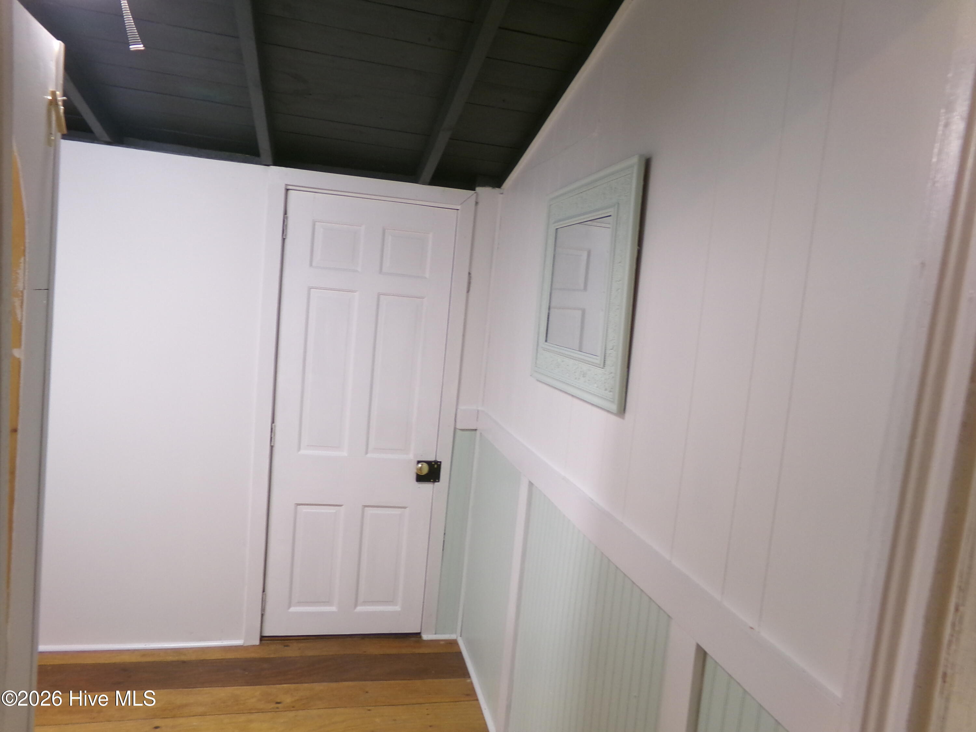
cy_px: 366
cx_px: 488
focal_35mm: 24
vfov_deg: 56.8
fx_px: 677
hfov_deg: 71.6
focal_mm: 4.3
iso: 232
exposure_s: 1/17
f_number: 3.7
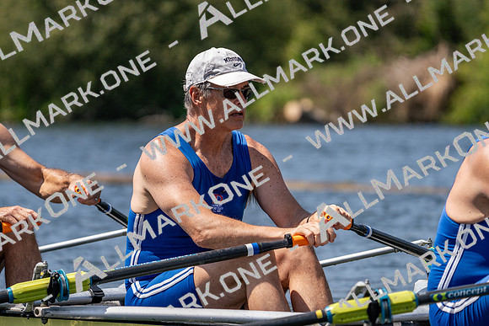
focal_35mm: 295
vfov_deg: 4.7
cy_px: 163
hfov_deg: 7.0
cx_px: 244
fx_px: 4008
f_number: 5.6
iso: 250
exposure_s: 1/2000
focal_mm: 295
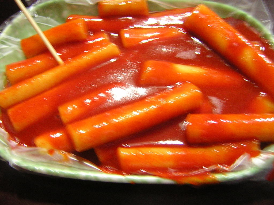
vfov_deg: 39.7
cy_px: 102
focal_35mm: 36
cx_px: 137
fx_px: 285
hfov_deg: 51.4
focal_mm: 4.7
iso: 400
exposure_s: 1/2.4
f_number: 2.6
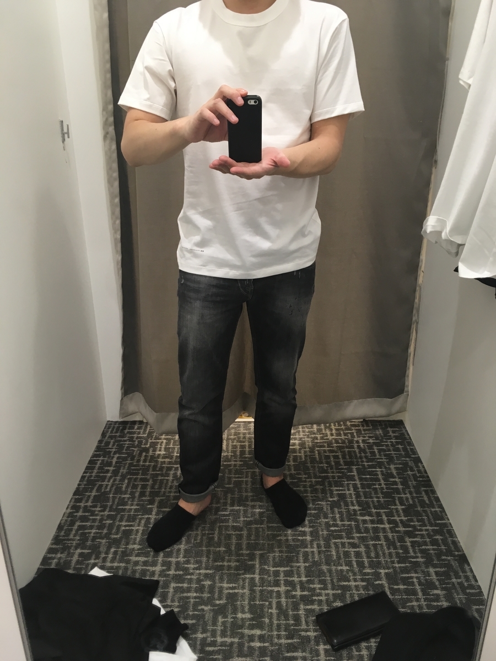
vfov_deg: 61.7
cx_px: 248
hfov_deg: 48.2
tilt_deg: -23.6
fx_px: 554
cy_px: 330
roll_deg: +2.3
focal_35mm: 29
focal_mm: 4.15
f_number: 2.2
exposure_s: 1/30
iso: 64
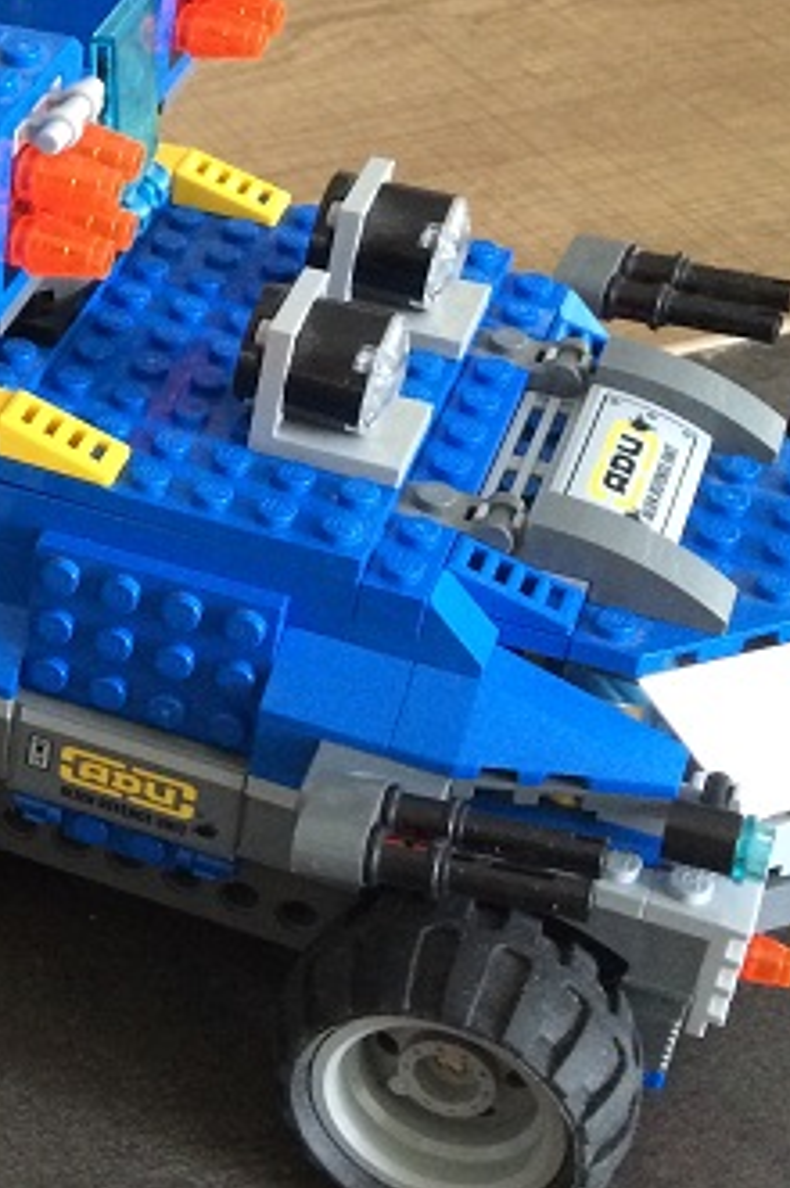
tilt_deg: -36.7
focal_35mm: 73
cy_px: 499
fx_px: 2408
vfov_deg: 27.7
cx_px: -427
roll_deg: +3.8
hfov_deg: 16.8
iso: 250
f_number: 2.2
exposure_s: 1/25
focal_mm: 4.15
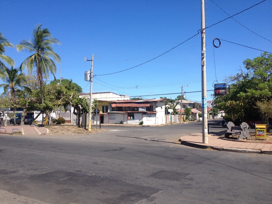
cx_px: 136
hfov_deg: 52.6
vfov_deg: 40.7
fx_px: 275
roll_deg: +0.3
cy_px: 102
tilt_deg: -1.1
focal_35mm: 35
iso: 50
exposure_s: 1/1905
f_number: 2.4
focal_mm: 4.28
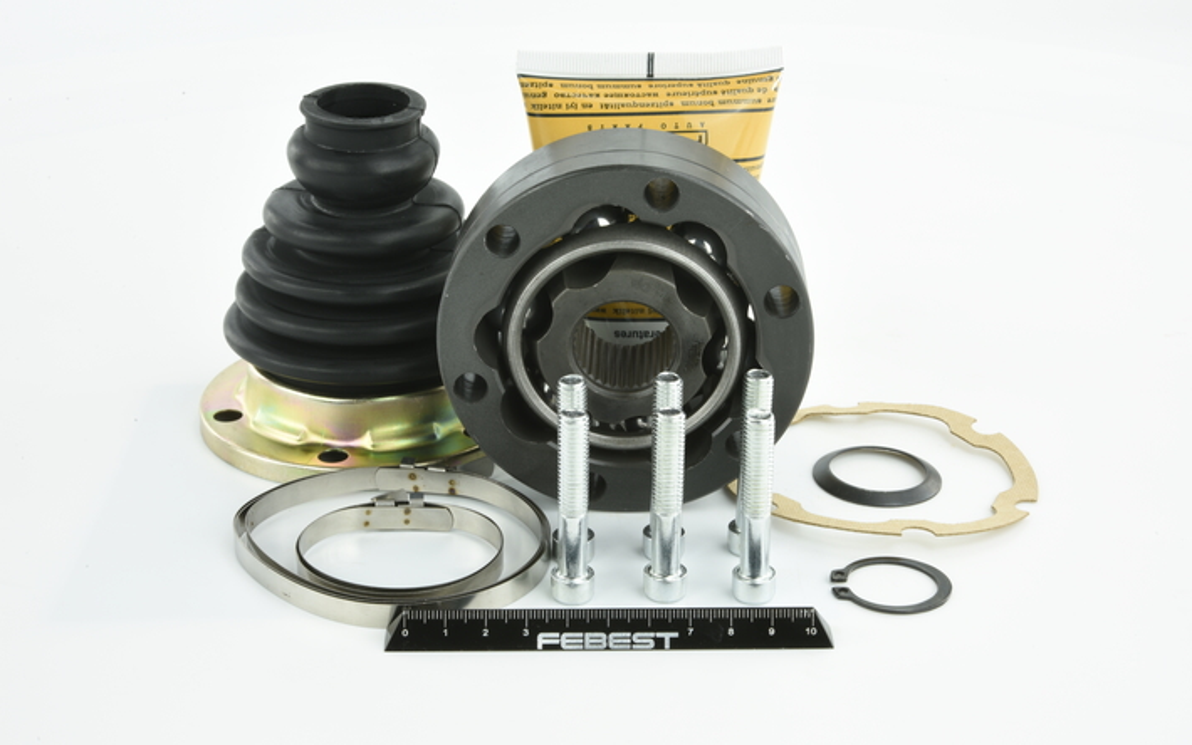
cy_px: 388
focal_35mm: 62
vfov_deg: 21.0
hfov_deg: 33.0
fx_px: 2014
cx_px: 603
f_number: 29
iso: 64
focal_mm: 60
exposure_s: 1/2
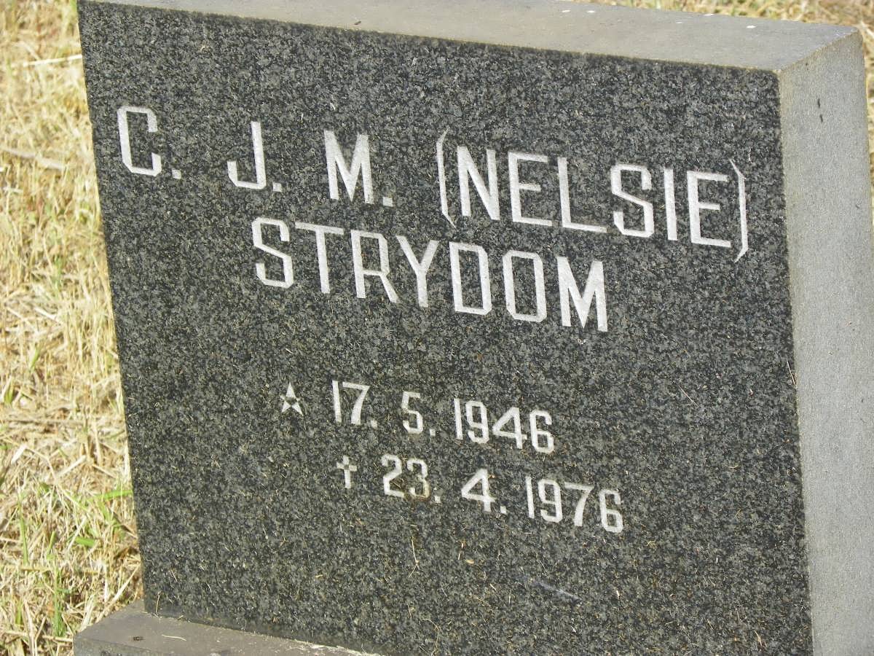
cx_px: 437
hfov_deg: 9.3
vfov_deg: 7.0
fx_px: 5353
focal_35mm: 212
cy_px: 328
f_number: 4.5
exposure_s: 1/200
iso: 64
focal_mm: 37.7
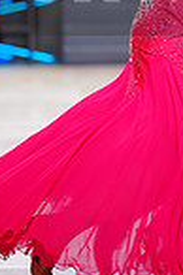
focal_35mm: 310
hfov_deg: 4.4
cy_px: -26
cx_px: 254
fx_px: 2369
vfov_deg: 6.6
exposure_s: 1/400
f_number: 2
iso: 320
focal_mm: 78
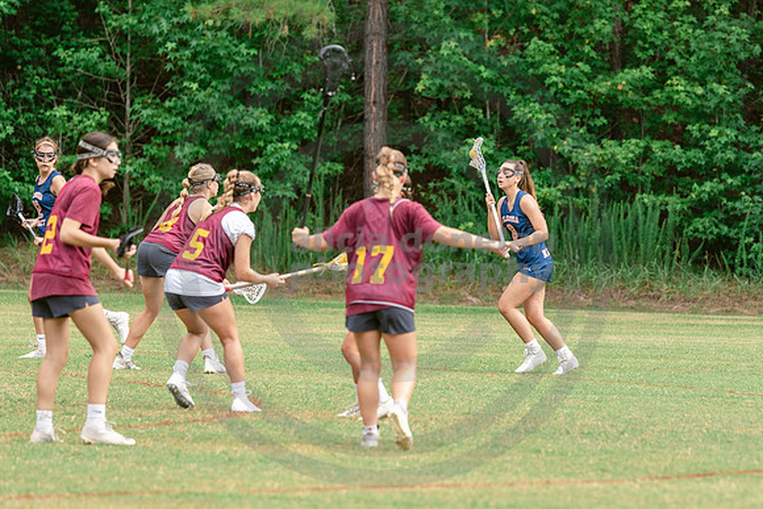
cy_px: 276
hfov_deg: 7.1
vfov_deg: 4.8
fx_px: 6107
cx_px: 549
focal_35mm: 288
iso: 250
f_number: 4
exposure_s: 1/1000
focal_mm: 200
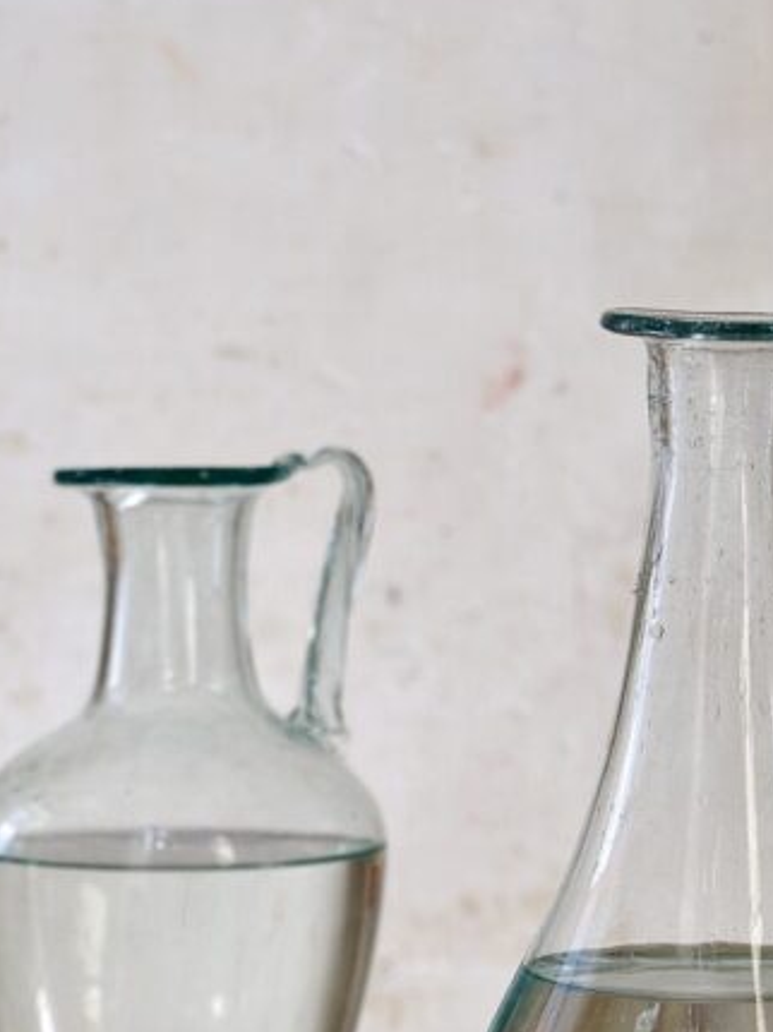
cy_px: 850
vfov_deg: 14.6
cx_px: 663
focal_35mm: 134
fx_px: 3994
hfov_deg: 11.0
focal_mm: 36
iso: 200
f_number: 5
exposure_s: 1/200
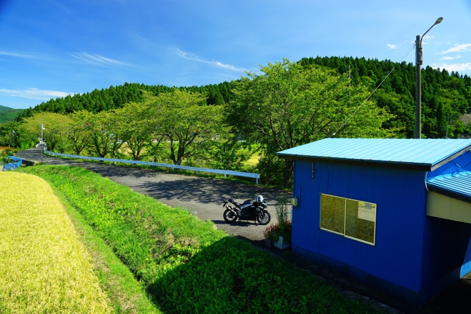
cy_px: 157
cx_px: 236
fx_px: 314
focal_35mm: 24
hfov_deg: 73.7
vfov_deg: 53.2
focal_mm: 24
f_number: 5
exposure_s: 1/125
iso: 100
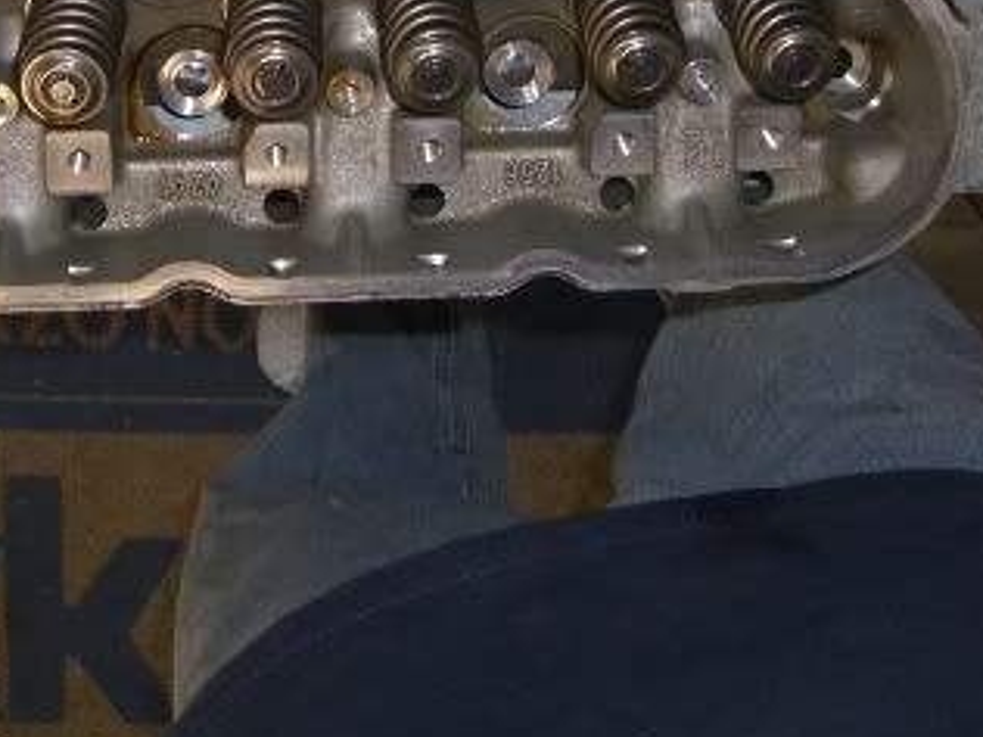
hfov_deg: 25.2
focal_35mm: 77
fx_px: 2187
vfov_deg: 18.6
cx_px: 358
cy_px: 6
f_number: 2.7
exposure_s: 1/60
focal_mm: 6.2
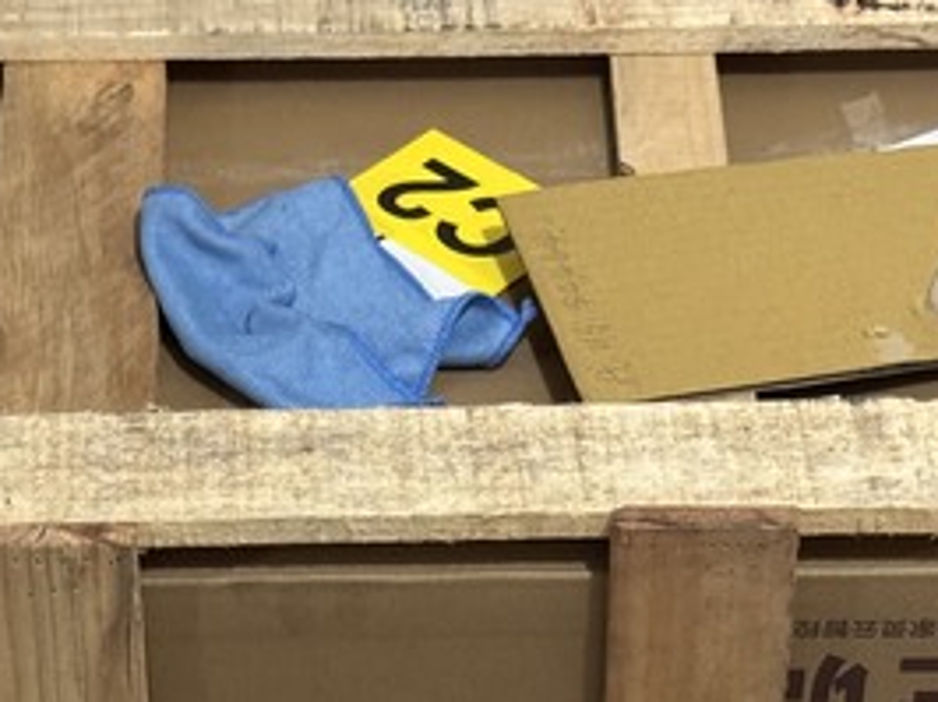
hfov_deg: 14.0
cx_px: 360
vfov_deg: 10.4
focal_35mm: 141
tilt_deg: -45.2
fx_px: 3817
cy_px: 665
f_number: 1.78
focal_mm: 6.76
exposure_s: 1/30
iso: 640
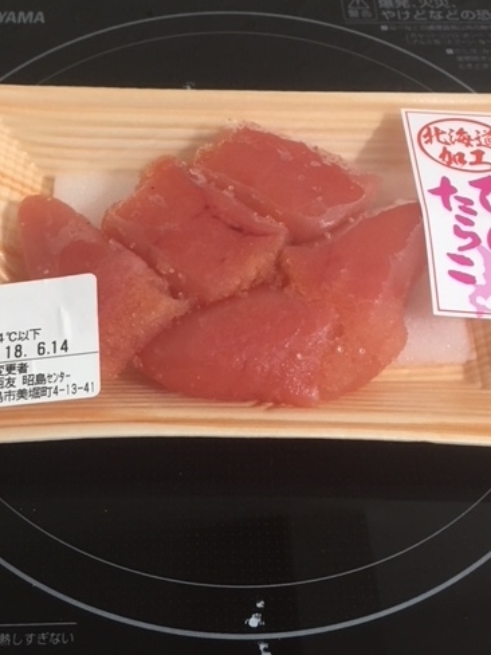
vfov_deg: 48.9
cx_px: 221
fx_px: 719
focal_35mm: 38
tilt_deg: -59.3
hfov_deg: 37.7
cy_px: 306
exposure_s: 1/15
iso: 200
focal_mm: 4.15
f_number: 2.2
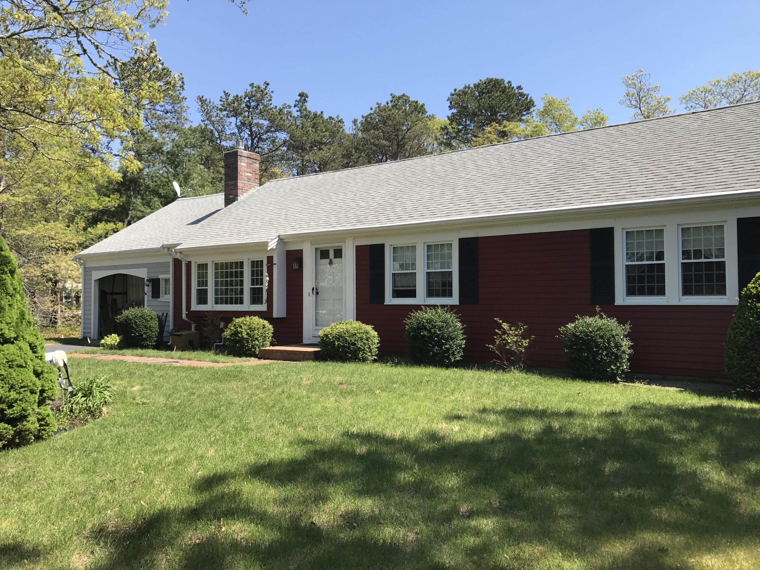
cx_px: 380
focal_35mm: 28
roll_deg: +0.3
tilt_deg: +2.3
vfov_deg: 49.7
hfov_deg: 63.4
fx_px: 615
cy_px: 285
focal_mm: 3.99
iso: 20
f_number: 1.8
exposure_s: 1/1497
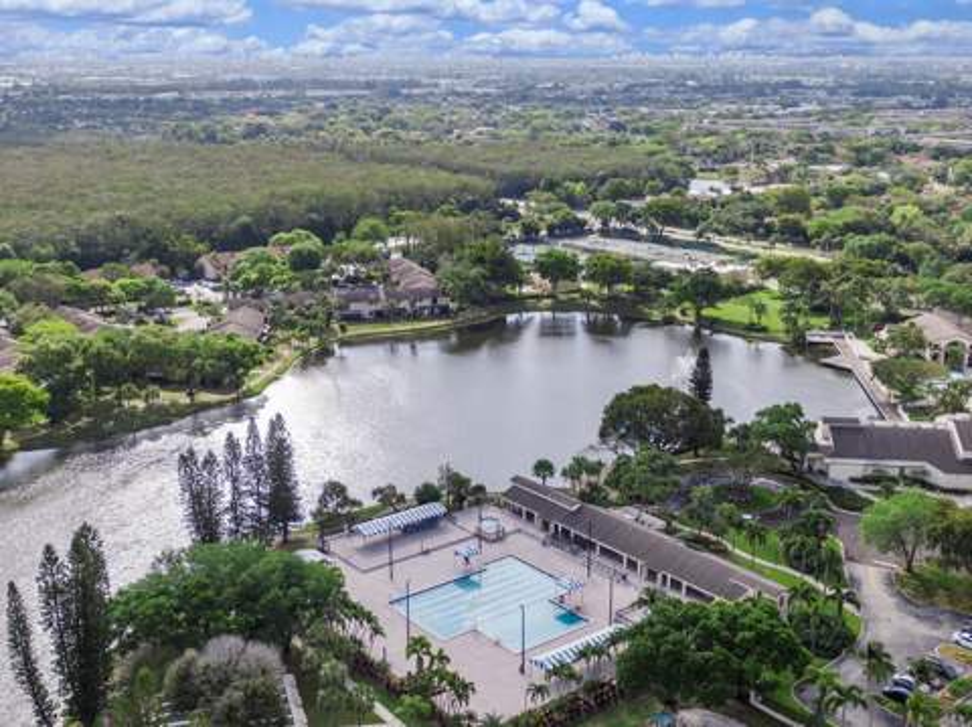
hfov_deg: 44.8
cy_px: 364
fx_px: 1178
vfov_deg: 34.3
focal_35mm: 42
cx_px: 486
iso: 100
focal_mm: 7.23
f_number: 3.5
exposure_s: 1/640
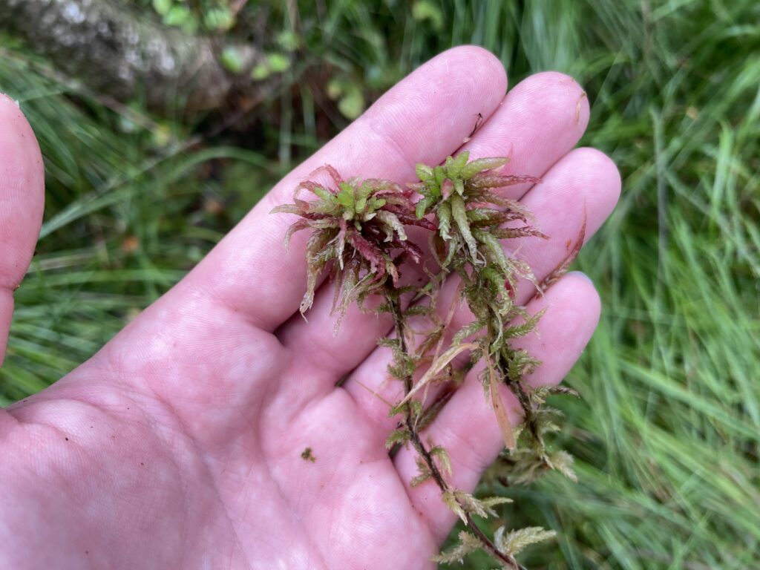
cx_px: 380
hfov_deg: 67.3
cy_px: 285
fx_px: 571
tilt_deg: -68.2
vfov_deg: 53.1
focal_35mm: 26
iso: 32
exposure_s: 1/141
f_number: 1.6
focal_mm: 4.2
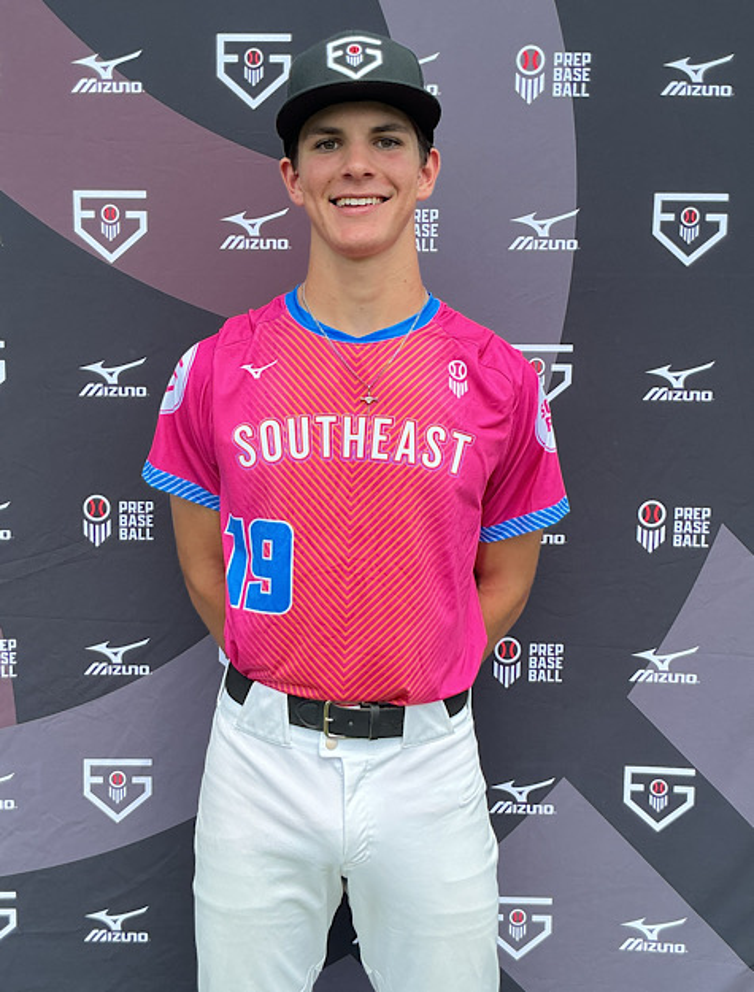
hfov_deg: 48.6
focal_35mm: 29
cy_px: 496
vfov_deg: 61.4
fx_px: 835
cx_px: 377
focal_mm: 3
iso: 25
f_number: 1.8
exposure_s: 1/804
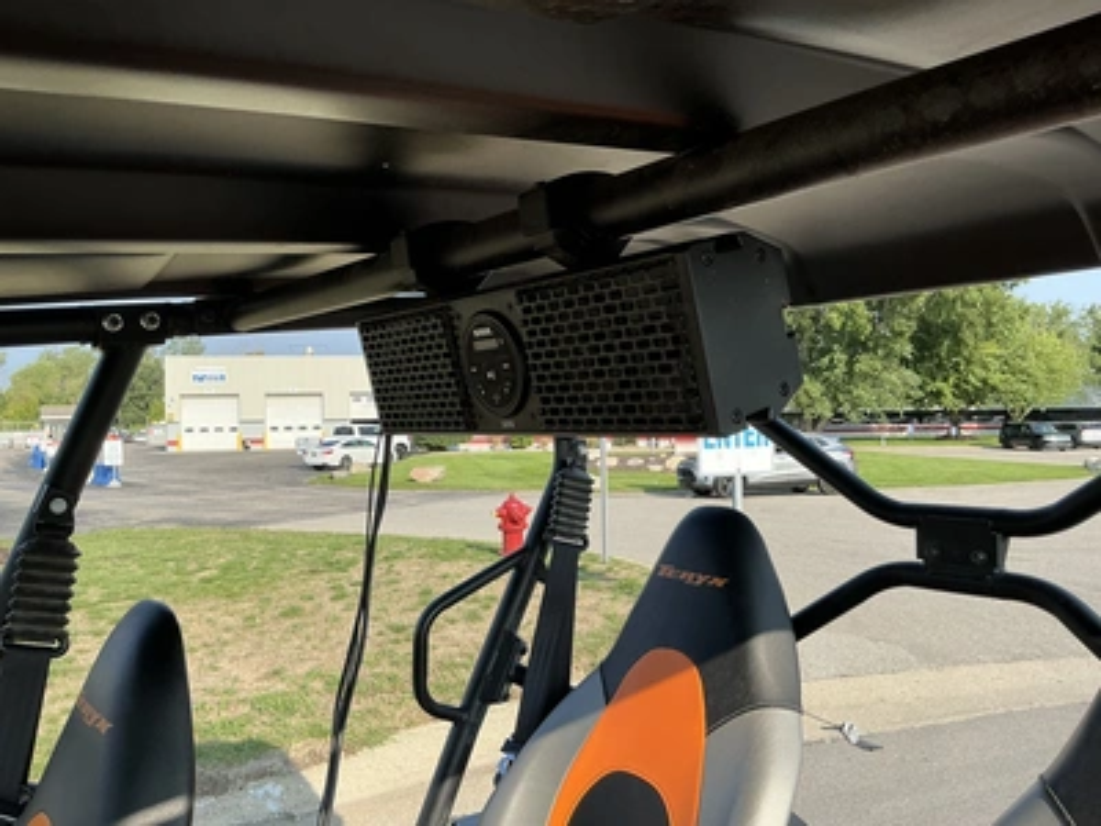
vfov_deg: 49.7
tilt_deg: -1.7
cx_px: 550
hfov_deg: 63.4
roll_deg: +0.7
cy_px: 413
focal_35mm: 28
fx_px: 891
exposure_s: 1/781
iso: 25
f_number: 1.8
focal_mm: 3
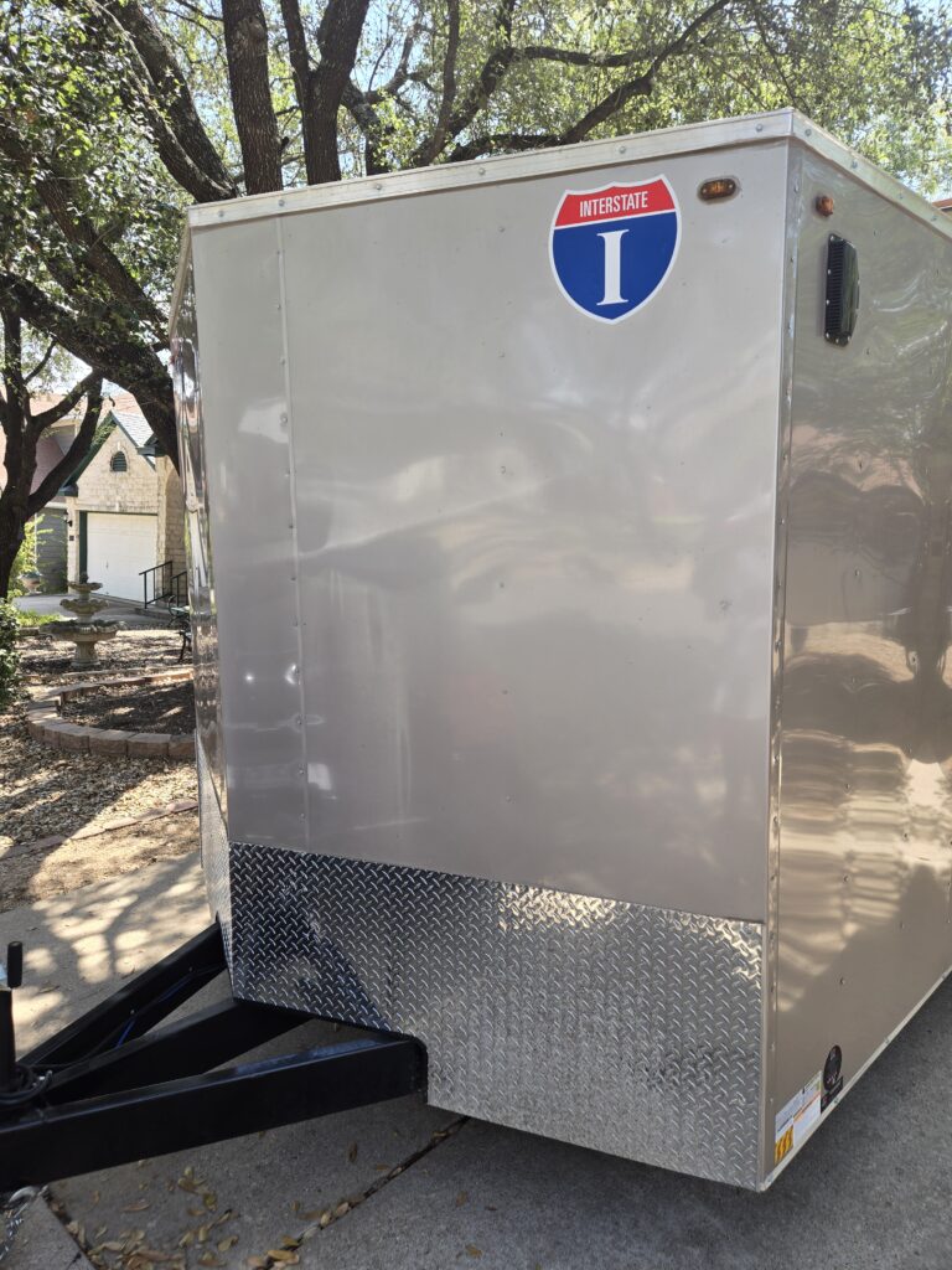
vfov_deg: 73.9
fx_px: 843
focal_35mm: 23
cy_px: 635
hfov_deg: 58.9
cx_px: 476
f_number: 1.8
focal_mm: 5.4
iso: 25
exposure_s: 1/230
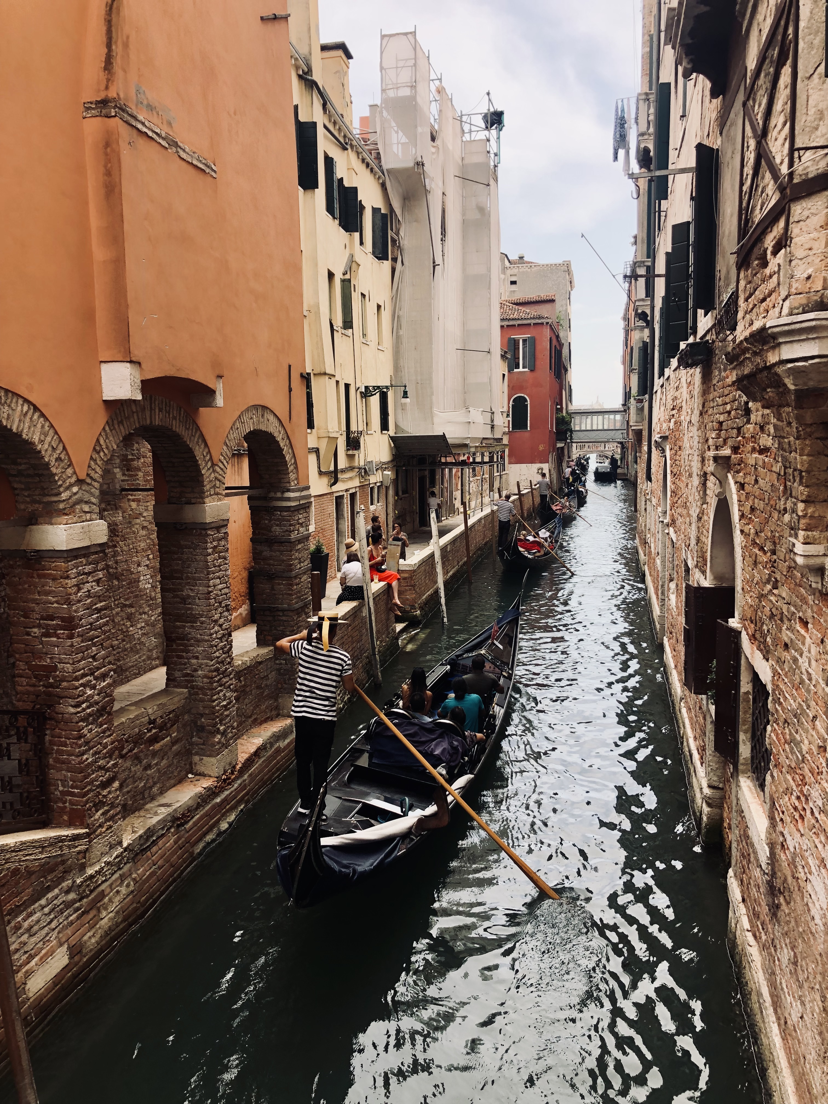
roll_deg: +0.1
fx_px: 893
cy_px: 552
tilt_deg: -4.0
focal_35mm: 28
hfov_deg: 49.7
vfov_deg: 63.4
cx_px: 414
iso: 20
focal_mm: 3.99
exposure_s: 1/228
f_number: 1.8
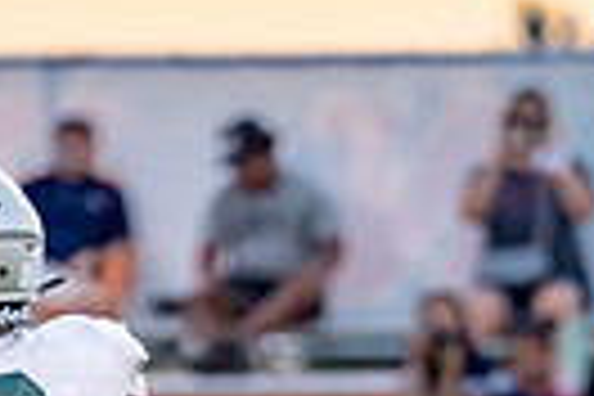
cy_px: 754
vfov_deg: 1.1
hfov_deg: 1.6
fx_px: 21168
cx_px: 493
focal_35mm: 1283
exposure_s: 1/1000
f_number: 2.8
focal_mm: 200
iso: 1600
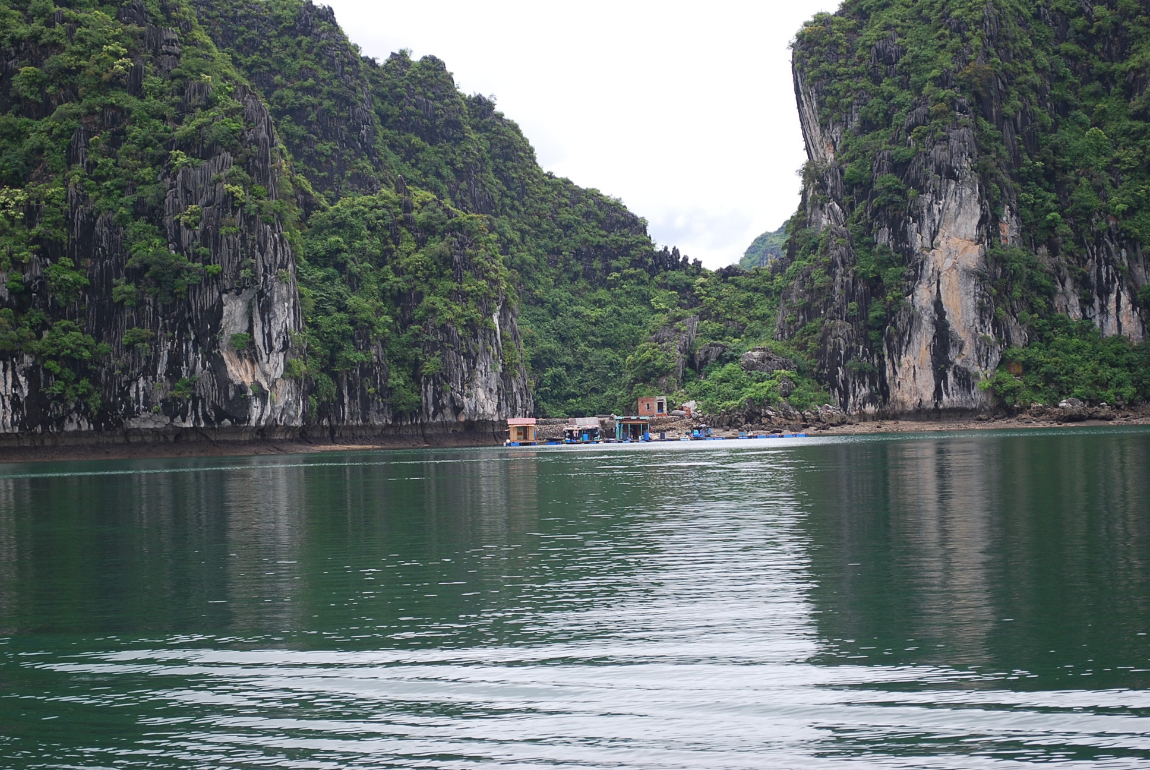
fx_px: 2639
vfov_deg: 16.6
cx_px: 575
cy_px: 385
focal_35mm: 82
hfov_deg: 24.6
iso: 110
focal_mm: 55
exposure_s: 1/125
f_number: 5.6
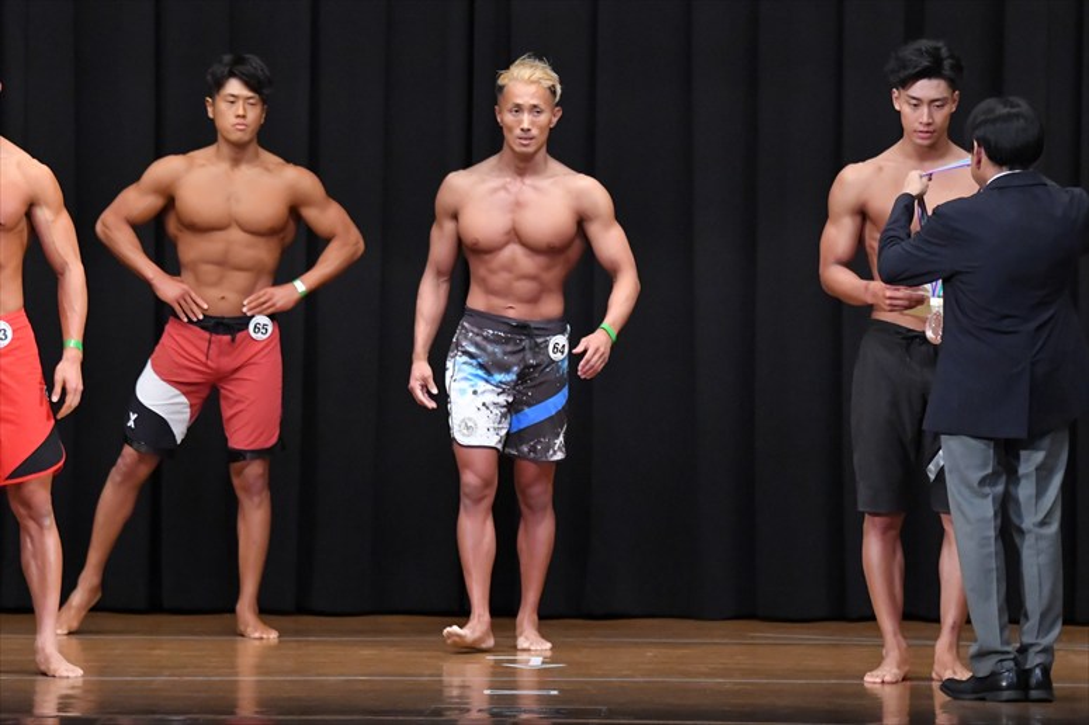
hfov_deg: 9.2
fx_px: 6803
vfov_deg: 6.1
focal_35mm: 225
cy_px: 362
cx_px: 544
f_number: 5.6
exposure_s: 1/400
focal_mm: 150
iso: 8000
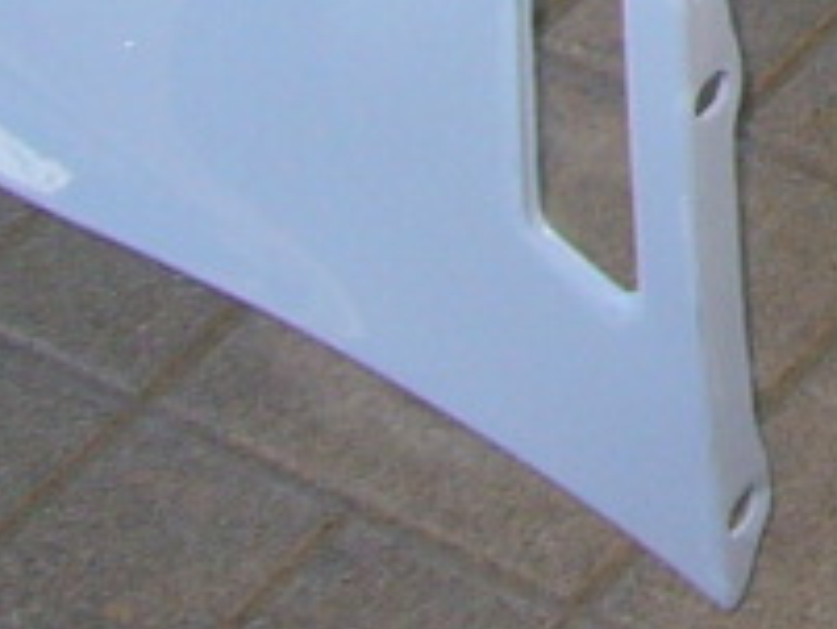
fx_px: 5395
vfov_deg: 6.3
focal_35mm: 223
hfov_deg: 8.0
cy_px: -1004
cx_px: 2249
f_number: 2.8
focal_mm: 5.8
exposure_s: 1/200
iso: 100
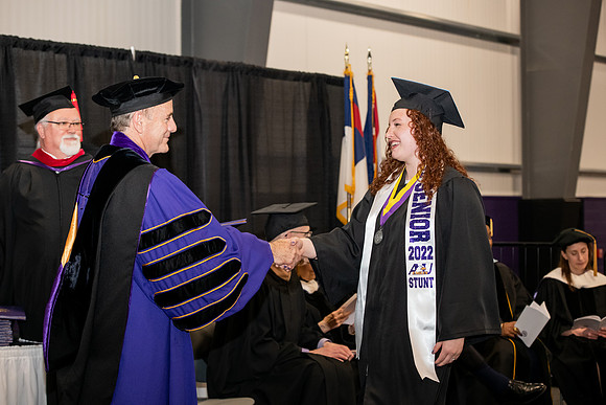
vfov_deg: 19.5
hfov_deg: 28.8
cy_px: 202
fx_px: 1179
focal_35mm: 70
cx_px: 303
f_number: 5
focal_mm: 70
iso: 2000
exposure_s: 1/200
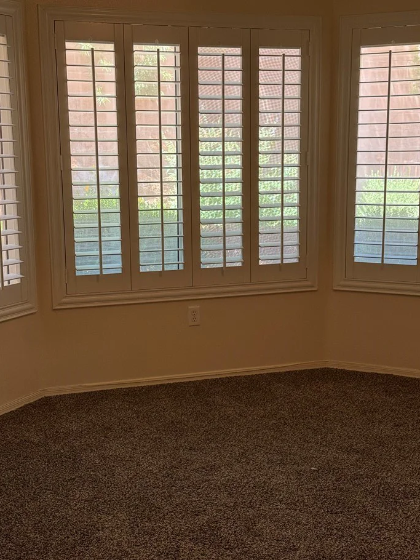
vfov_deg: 35.5
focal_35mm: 54
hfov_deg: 27.0
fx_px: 873
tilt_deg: -8.0
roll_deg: -0.1
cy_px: 290
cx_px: 226
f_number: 1.78
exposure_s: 1/60
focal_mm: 6.76
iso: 125
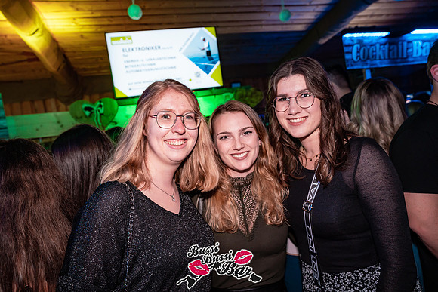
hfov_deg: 71.5
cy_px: 146
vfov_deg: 51.3
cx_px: 219
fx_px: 304
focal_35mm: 25
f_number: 4
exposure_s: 1/60
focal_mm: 25
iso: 1600
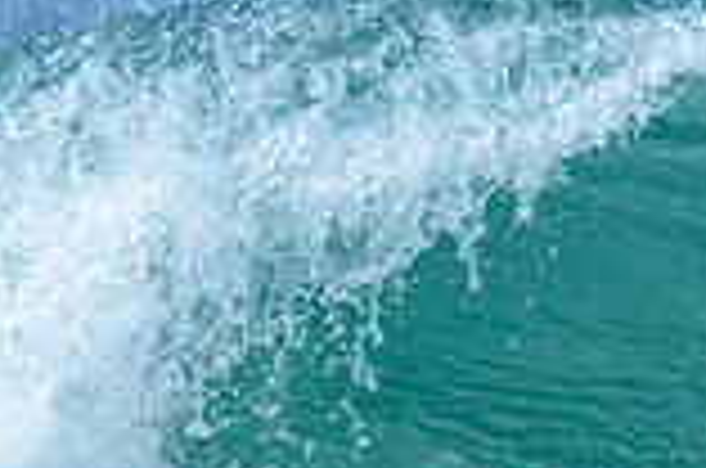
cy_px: 495
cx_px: 817
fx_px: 71239
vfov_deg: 0.4
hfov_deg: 0.6
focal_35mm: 3640
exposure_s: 1/2000
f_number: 6.3
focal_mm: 800
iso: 360
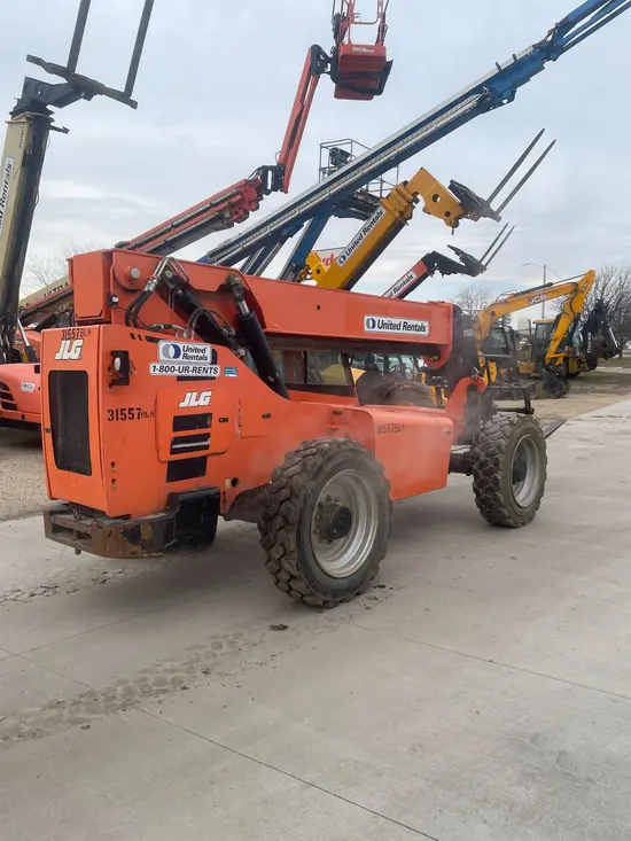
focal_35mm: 26
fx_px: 632
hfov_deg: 53.1
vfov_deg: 67.3
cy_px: 420
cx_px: 316
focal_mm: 4.2
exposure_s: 1/1276
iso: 50
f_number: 1.6
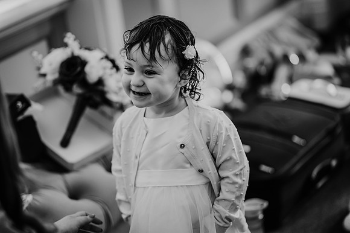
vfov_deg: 16.1
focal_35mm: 85
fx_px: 826
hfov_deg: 23.9
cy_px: 116
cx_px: 175
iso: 560
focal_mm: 85
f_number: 1.8
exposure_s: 1/160
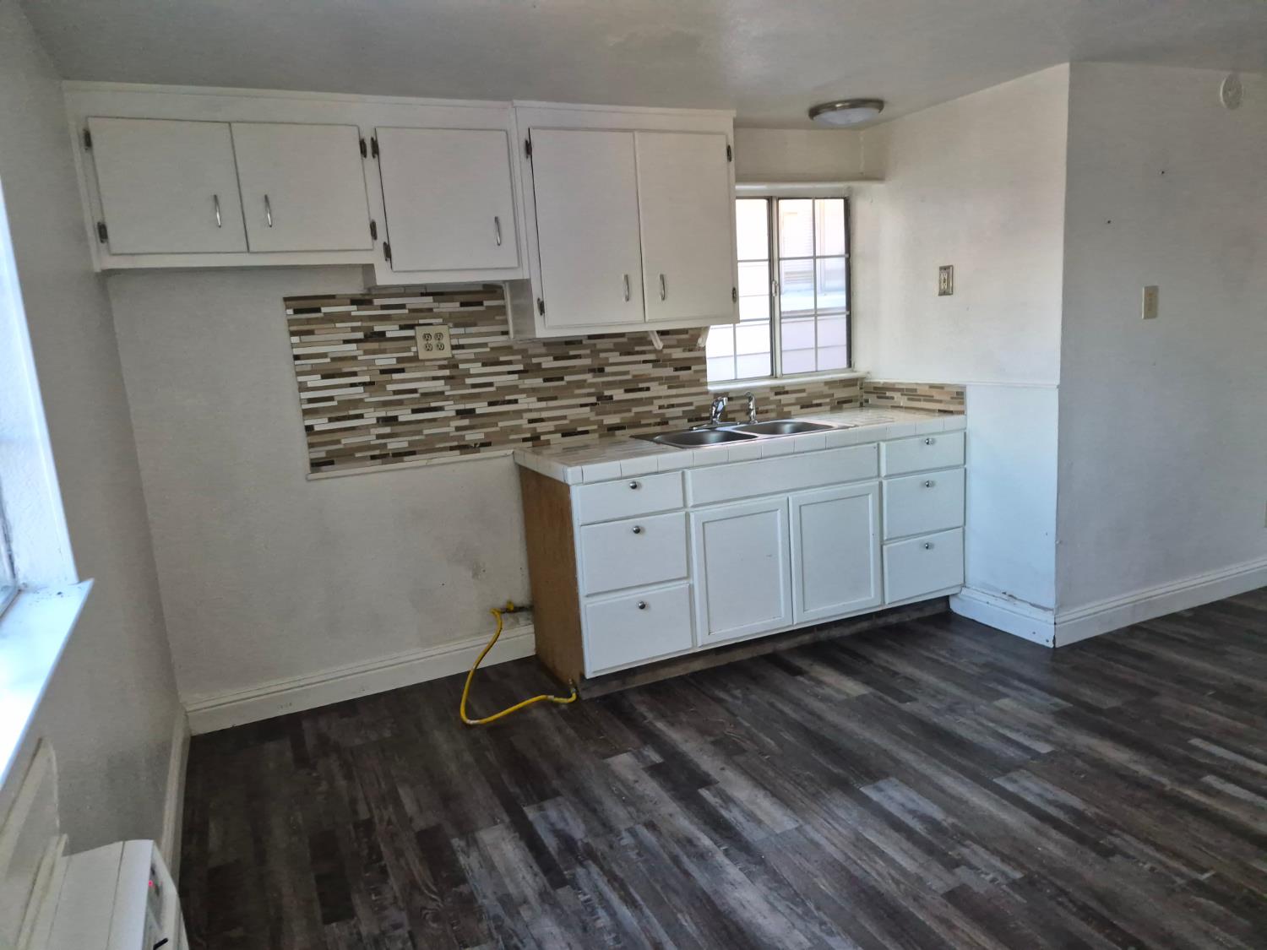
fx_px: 842
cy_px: 475
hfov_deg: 73.9
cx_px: 634
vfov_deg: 58.9
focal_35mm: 23
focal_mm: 5.4
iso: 400
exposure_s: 1/120
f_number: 1.8
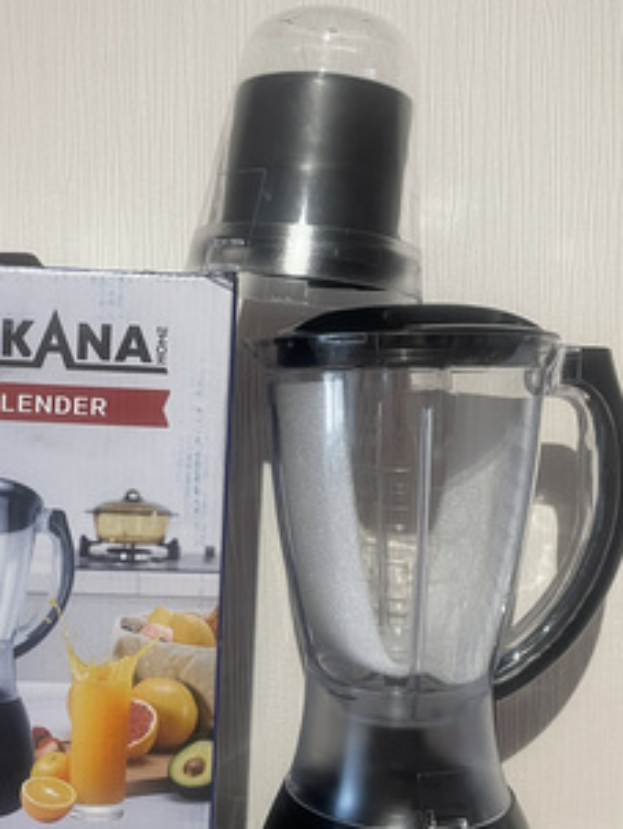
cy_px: 469
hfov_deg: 33.3
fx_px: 1030
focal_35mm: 43
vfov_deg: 43.7
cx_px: 207
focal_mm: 4.2
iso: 125
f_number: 1.6
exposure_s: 1/76
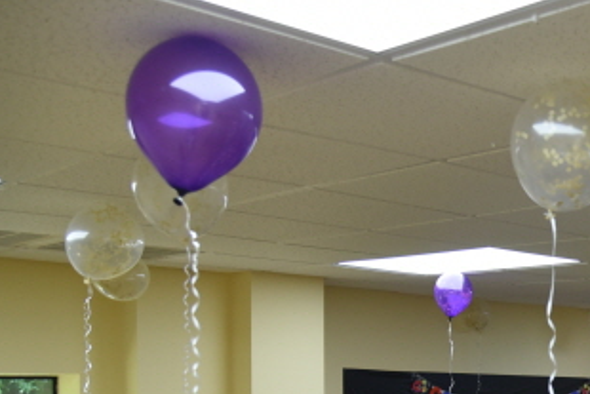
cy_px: 424
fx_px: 1017
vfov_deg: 20.9
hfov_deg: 28.8
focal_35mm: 62
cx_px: 674
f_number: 4
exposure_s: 1/250
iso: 1250
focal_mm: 24
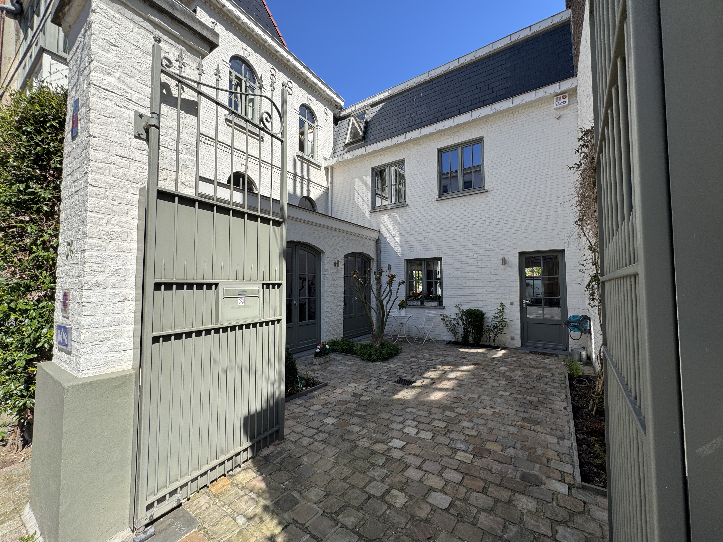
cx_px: 362
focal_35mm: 14
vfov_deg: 85.7
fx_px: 292
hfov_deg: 102.1
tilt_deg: +2.6
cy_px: 271
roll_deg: +0.3
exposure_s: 1/910
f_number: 2.2
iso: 50
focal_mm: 2.22
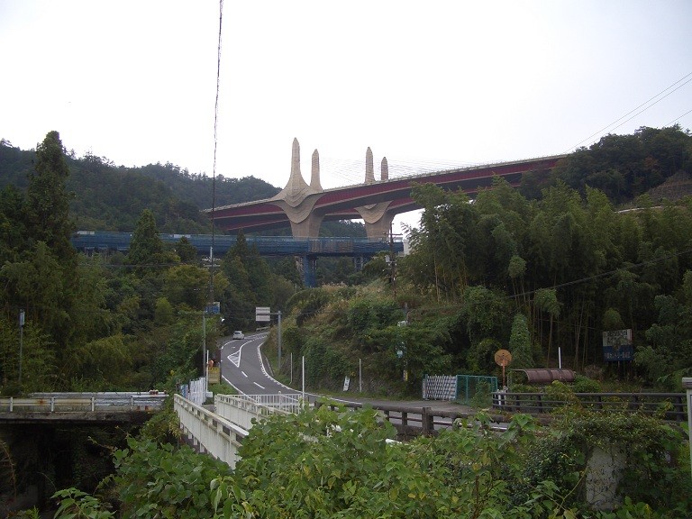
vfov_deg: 40.7
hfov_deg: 52.6
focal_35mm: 35
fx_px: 700
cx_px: 346
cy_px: 260
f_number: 2.6
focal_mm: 5.8
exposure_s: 1/250
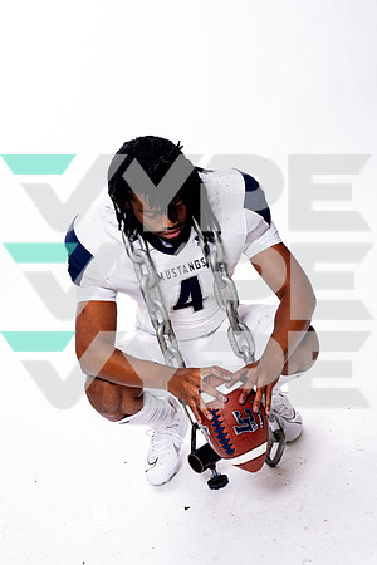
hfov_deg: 21.9
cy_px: 282
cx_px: 188
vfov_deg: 32.4
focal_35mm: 62
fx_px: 974
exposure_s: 1/250
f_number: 8
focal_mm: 62
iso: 400
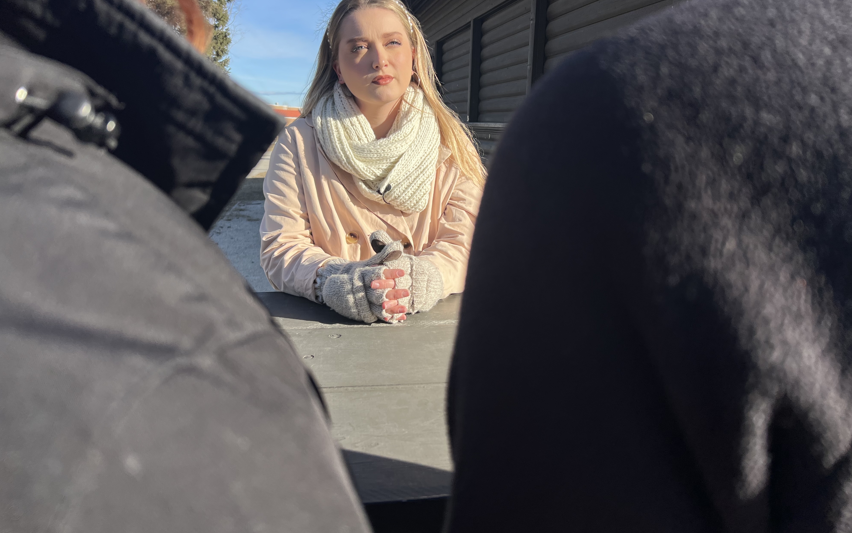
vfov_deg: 44.5
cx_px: 432
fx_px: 650
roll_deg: -2.1
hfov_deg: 66.5
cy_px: 239
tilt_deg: -10.8
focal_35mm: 28
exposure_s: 1/3165
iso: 50
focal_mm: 5.7
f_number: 1.5
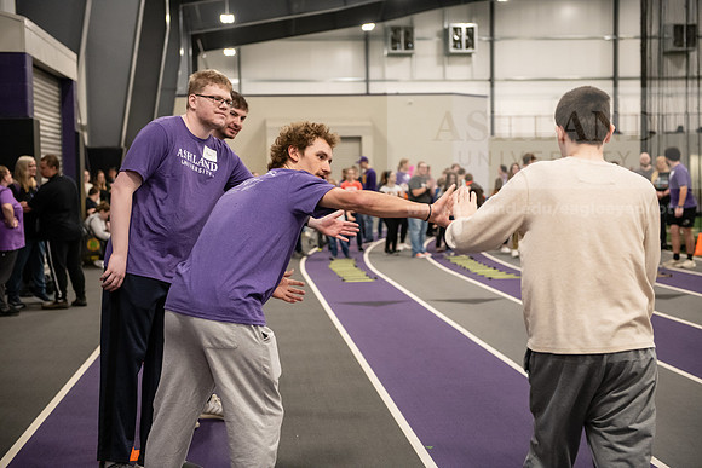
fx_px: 1092
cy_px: 234
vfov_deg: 24.2
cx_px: 351
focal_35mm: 56
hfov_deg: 35.6
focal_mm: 56
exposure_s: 1/320
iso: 4000
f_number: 3.2
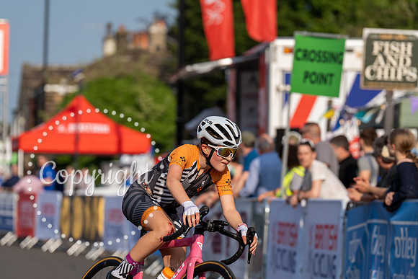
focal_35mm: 194
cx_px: 209
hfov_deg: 10.6
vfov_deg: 7.1
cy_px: 140
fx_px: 2253
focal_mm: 194
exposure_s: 1/1000
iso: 160
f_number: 4.5
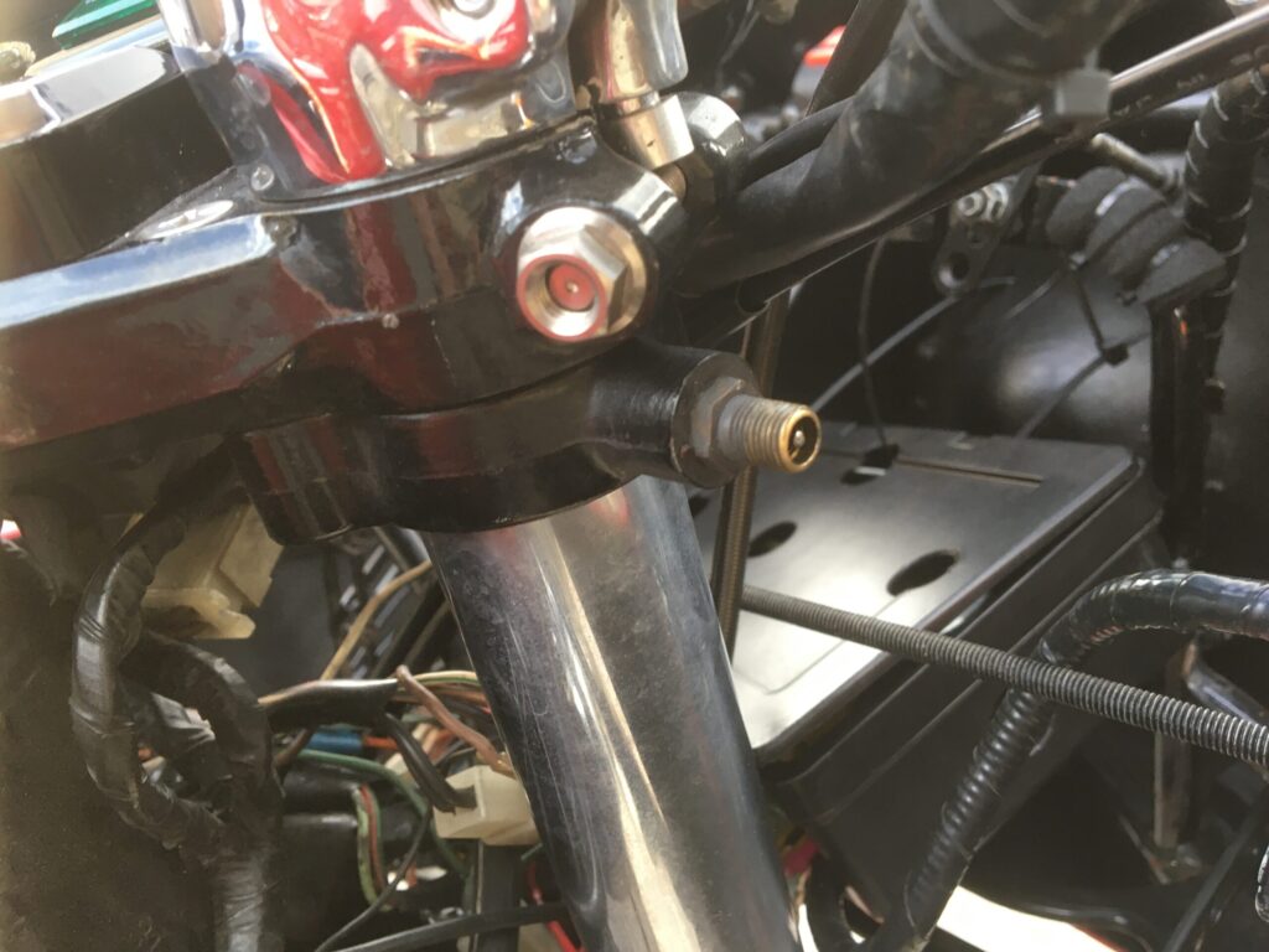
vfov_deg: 48.2
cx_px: 634
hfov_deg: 61.7
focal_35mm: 29
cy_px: 476
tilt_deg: -8.7
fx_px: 1063
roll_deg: -4.4
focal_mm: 4.15
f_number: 2.2
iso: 50
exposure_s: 1/30
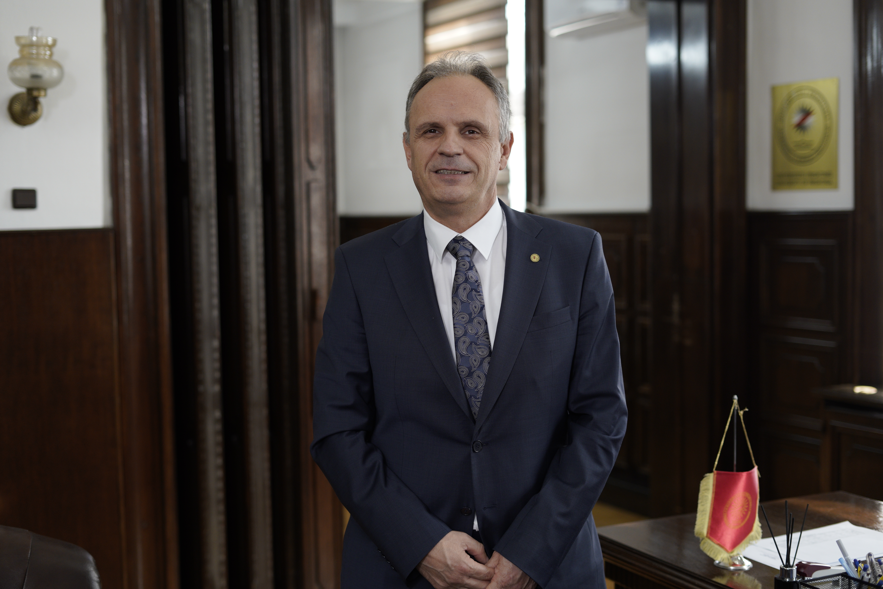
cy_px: 294
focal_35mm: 50
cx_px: 442
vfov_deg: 27.0
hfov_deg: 39.6
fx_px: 1226
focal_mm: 50
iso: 800
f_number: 2.5
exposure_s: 1/160
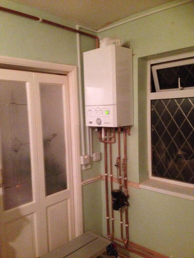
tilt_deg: -2.5
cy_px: 129
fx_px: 247
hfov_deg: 42.9
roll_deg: +2.5
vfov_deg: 55.4
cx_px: 97
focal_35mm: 33
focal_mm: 4.12
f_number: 2.4
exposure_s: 1/15
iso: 640
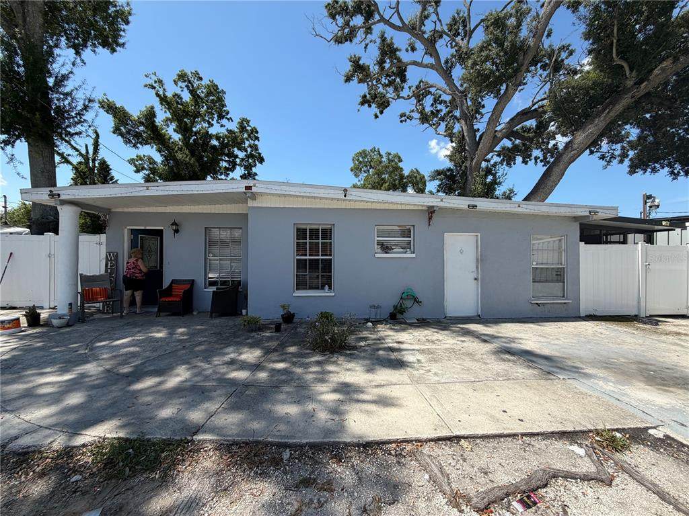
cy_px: 258
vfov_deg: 85.7
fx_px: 279
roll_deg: -0.3
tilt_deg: +0.2
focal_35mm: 14
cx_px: 344
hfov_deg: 102.1
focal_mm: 2.22
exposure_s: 1/770
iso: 25
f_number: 2.2
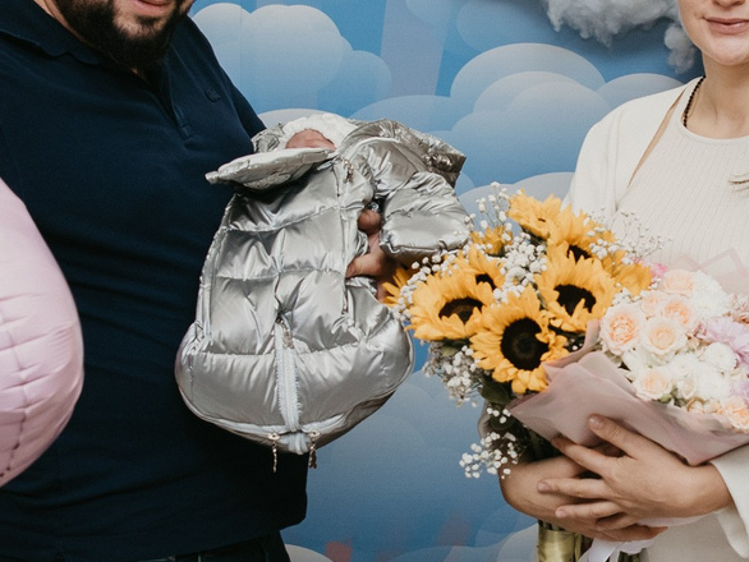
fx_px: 2208
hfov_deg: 19.1
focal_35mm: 102
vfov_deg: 14.5
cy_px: 291
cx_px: 544
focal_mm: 24
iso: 160
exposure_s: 1/160
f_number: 4
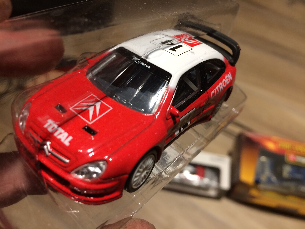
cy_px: 114
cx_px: 152
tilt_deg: -53.1
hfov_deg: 61.7
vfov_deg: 48.2
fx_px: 256
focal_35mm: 29
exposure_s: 1/33
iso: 100
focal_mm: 4.15
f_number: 2.2
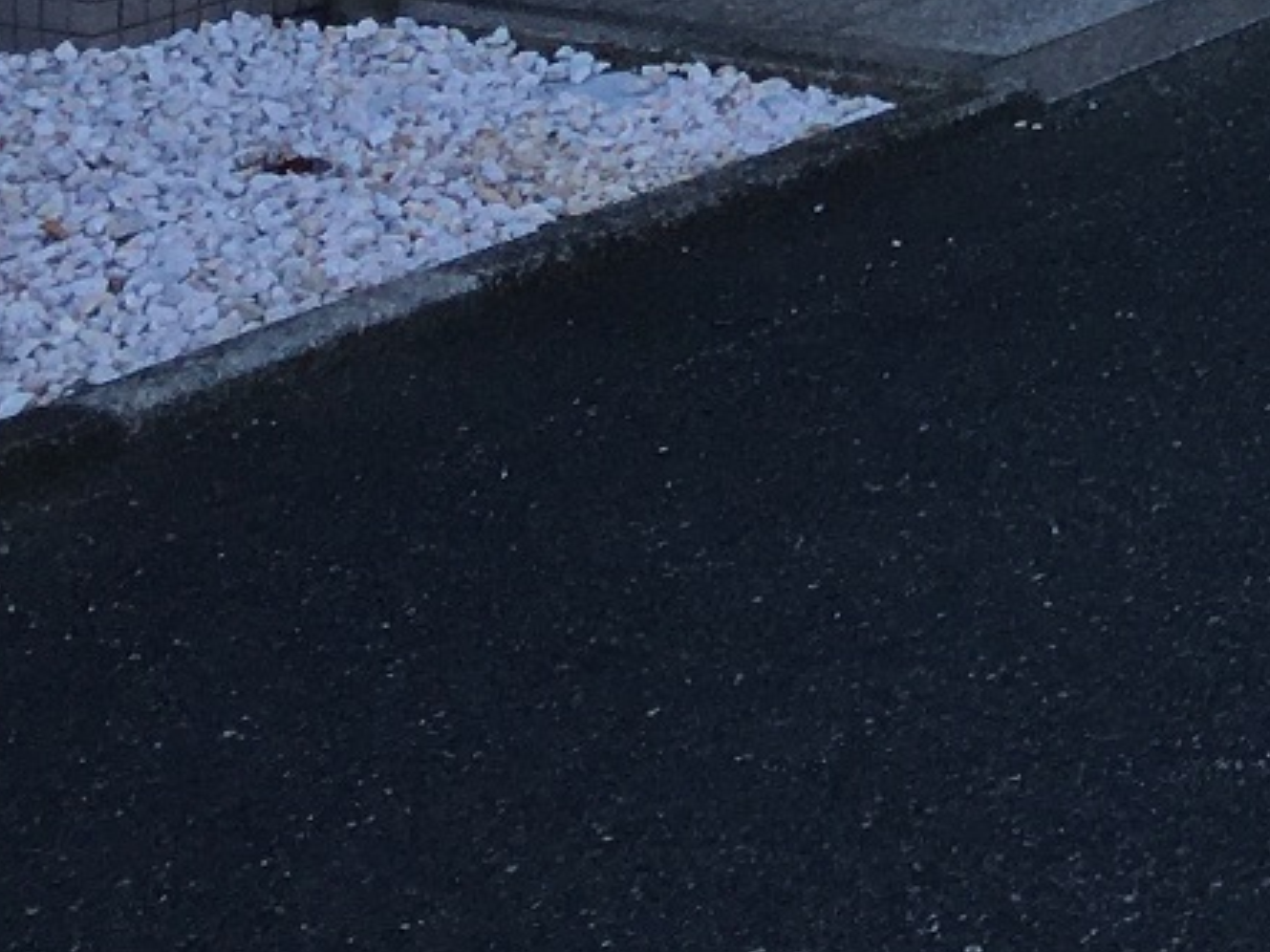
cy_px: -677
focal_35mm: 131
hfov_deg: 13.2
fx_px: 4805
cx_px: 2457
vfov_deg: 10.7
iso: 25
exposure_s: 1/574
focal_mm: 4.15
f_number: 2.2
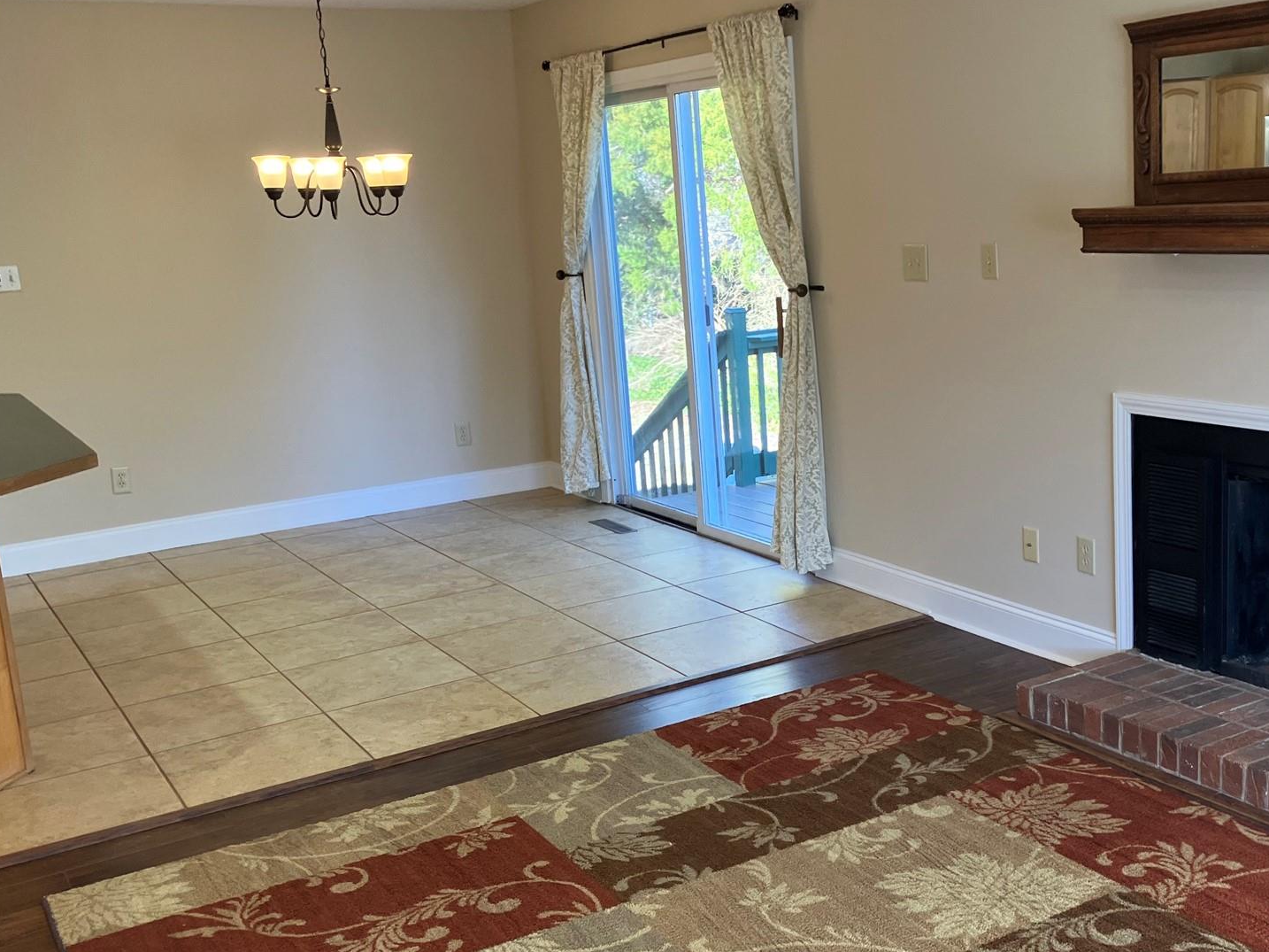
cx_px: 784
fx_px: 1466
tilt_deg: -12.3
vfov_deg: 35.9
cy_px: 485
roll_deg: +3.5
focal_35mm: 40
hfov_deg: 46.4
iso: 50
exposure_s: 1/60
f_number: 1.8
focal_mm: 3.99
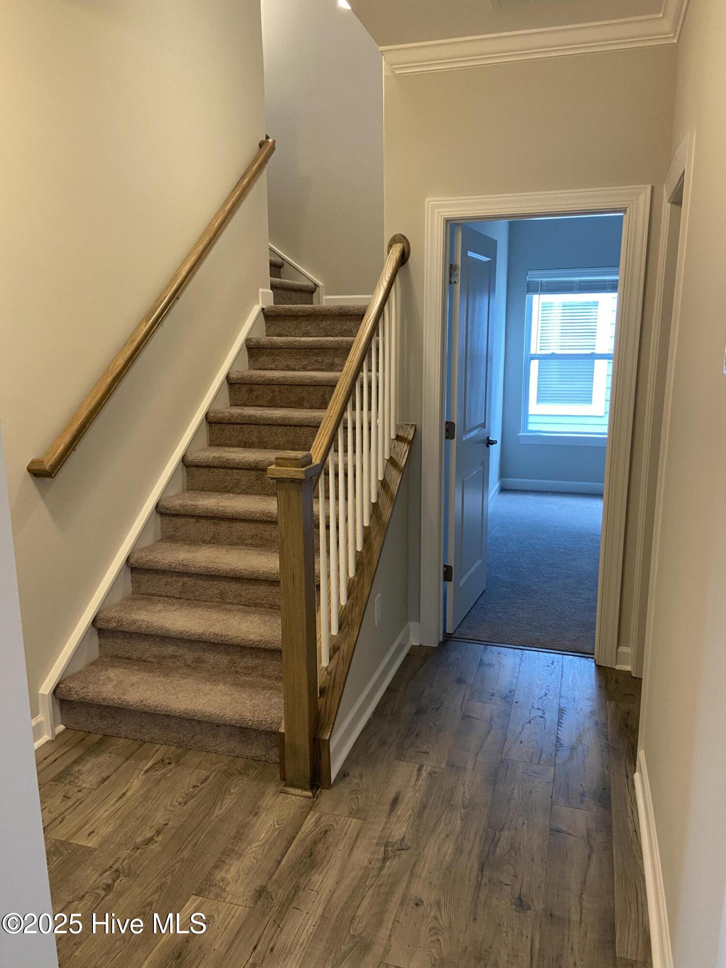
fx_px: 727
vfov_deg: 67.3
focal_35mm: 26
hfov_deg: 53.1
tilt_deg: -11.4
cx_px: 363
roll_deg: +1.1
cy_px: 484
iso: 200
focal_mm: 4.25
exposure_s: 1/60
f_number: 1.8
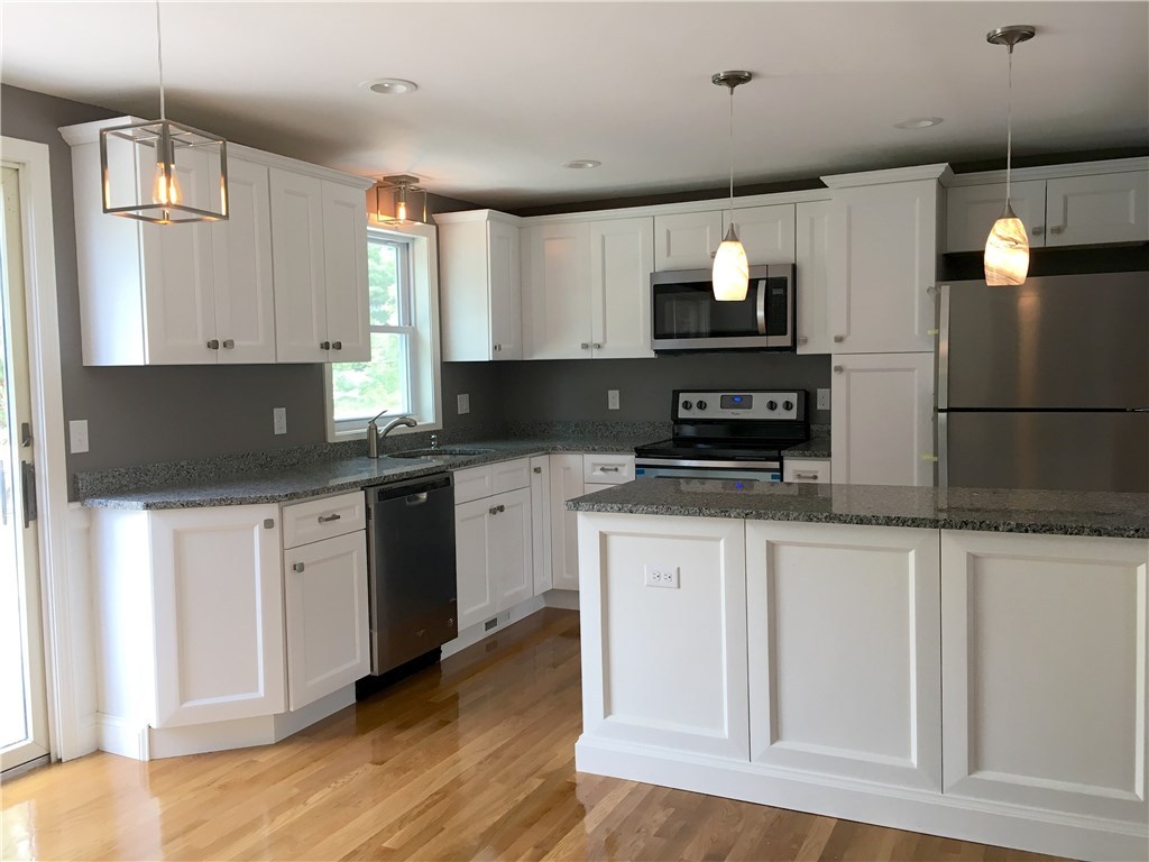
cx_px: 574
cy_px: 431
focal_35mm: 29
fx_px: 963
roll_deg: +1.8
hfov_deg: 61.7
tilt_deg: -3.1
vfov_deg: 48.2
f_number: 2.2
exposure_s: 1/30
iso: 25
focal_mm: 4.15
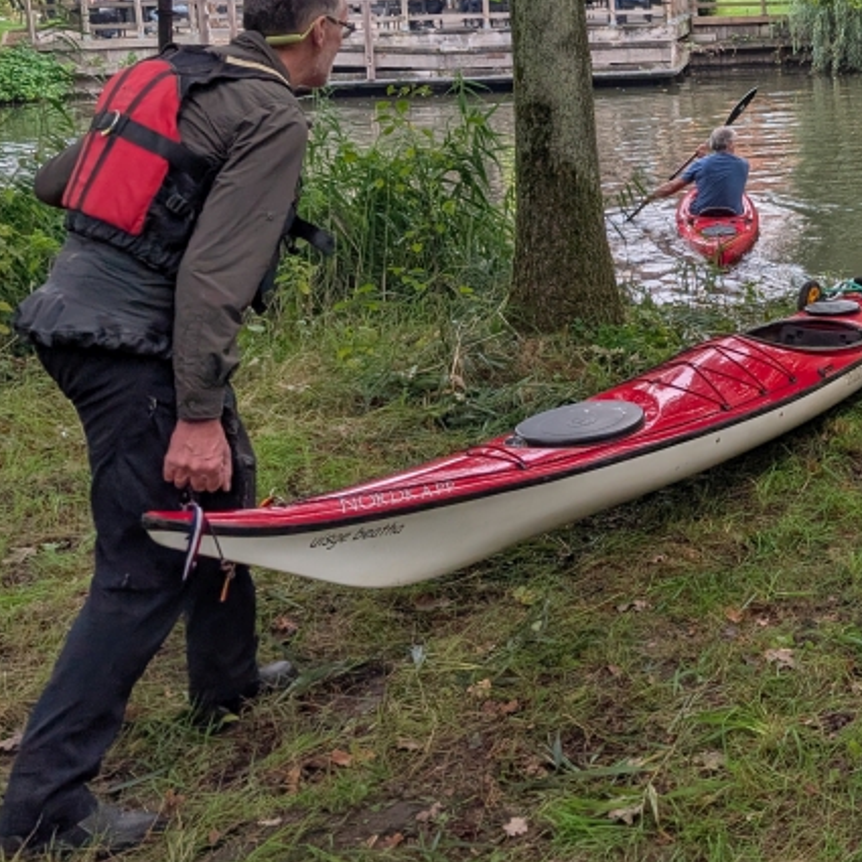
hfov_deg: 31.3
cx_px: 874
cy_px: 163
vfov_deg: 33.0
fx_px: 1409
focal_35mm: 50
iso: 17
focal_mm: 6.9
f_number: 1.68
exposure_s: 1/352
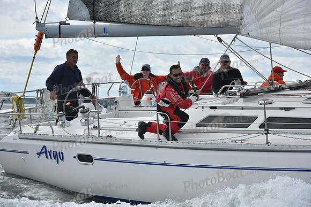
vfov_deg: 10.2
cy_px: 104
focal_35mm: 135
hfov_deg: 15.2
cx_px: 156
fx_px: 1166
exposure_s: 1/1000
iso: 320
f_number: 9
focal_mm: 135
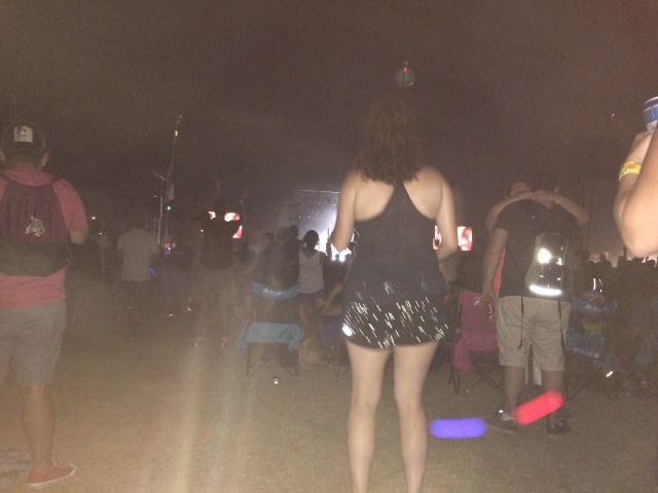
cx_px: 329
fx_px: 551
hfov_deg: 61.7
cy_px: 246
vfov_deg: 48.2
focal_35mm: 29
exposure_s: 1/16
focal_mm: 4.15
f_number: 2.2
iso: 500
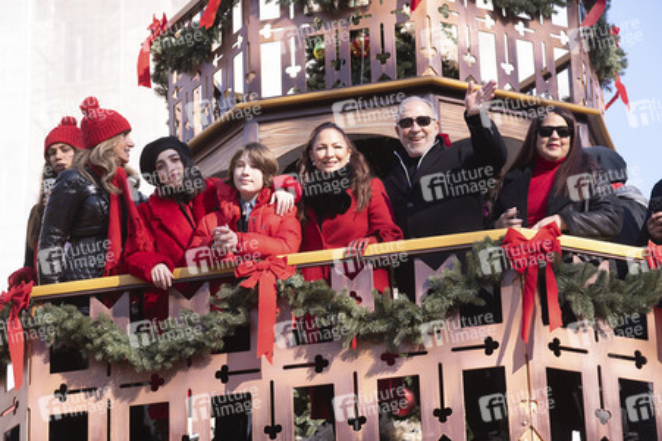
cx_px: 331
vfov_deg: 12.2
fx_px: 2058
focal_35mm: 112
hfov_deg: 18.3
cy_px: 220
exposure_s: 1/1250
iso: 1000
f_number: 6.3
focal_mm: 112
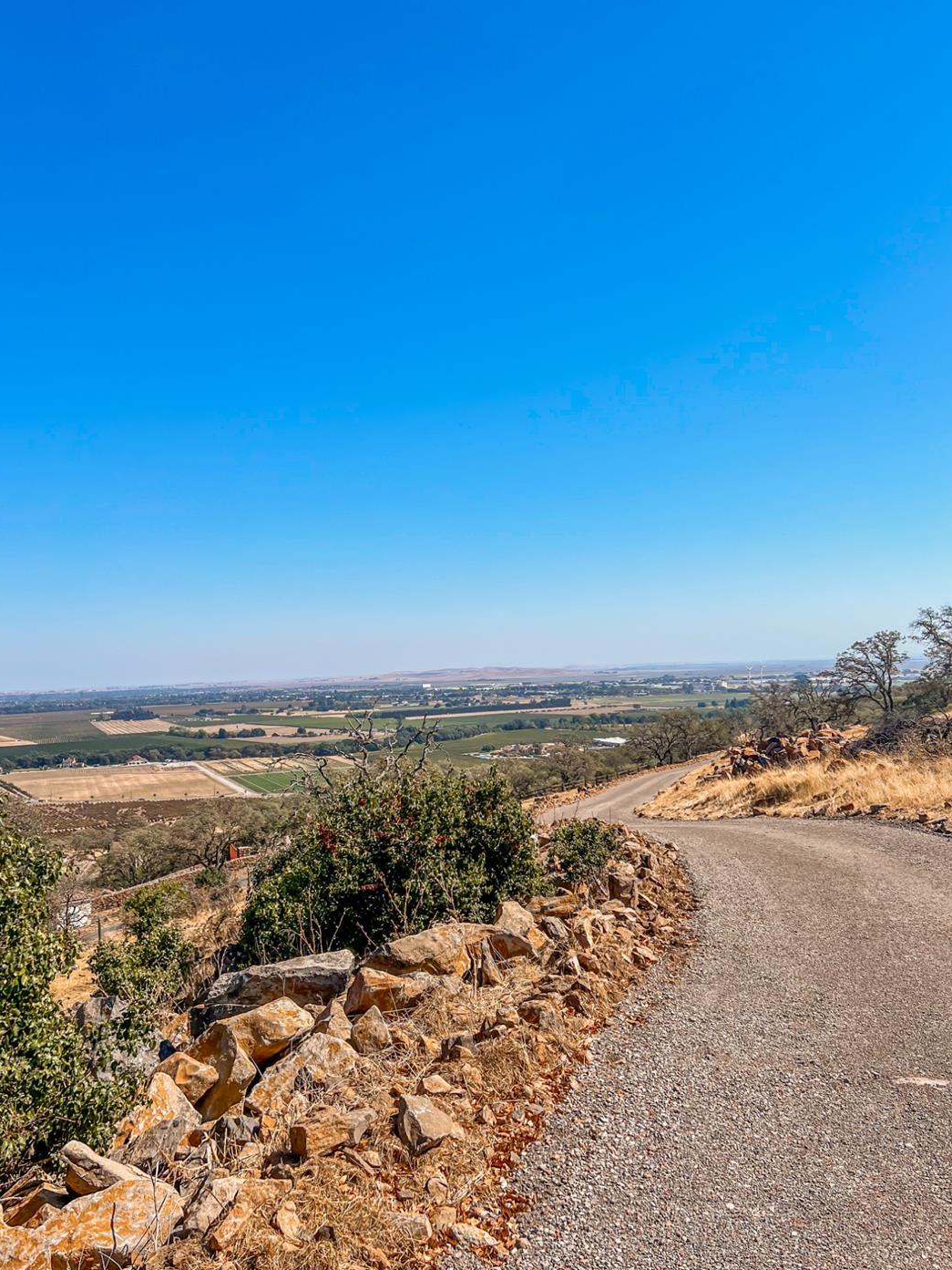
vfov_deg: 63.4
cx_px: 492
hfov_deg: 49.7
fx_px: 1027
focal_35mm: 28
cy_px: 667
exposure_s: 1/5076
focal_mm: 5.7
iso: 50
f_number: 1.5
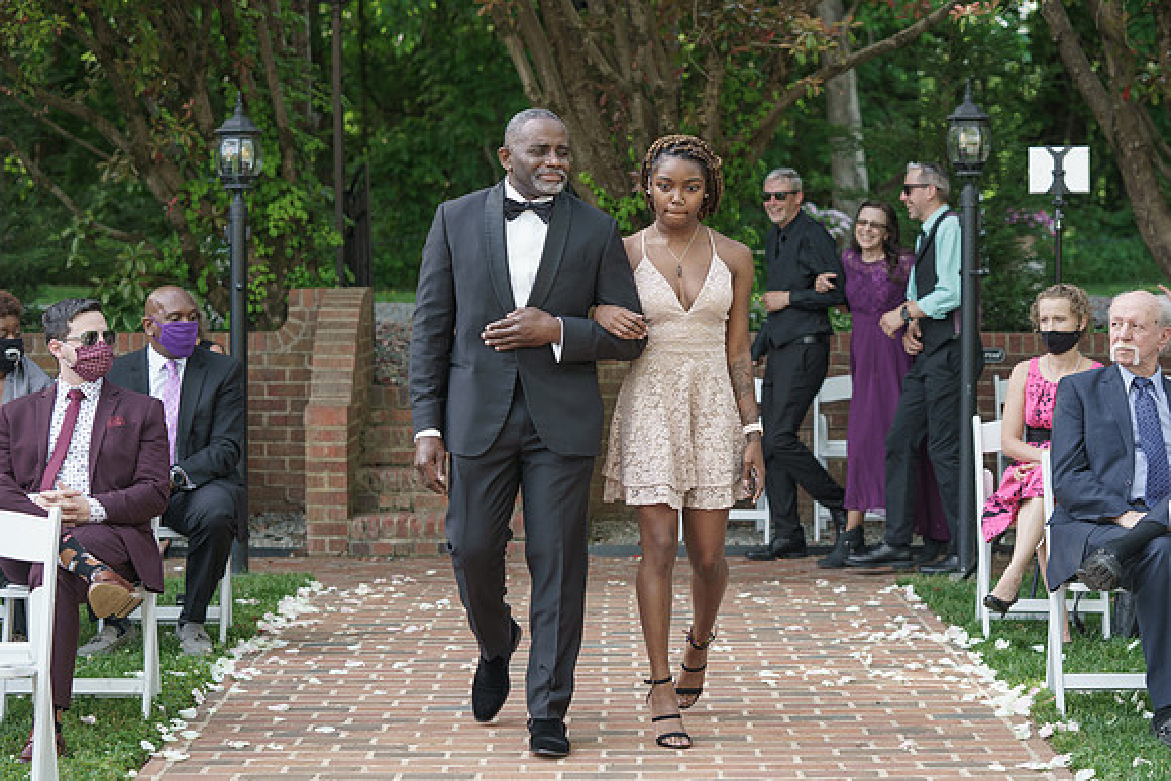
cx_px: 626
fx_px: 2742
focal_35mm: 84
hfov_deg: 24.1
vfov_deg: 16.2
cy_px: 418
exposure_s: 1/200
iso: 250
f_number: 4
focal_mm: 77
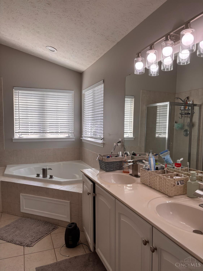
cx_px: 102
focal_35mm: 26
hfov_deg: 53.1
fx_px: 203
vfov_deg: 67.3
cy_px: 136
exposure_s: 1/195
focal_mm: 5.96
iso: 50
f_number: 1.6
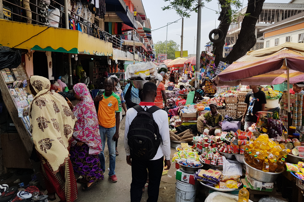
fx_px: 236
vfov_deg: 46.3
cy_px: 90
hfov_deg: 65.5
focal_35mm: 28
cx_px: 152
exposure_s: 1/2104
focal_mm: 4.2
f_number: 1.7
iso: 40
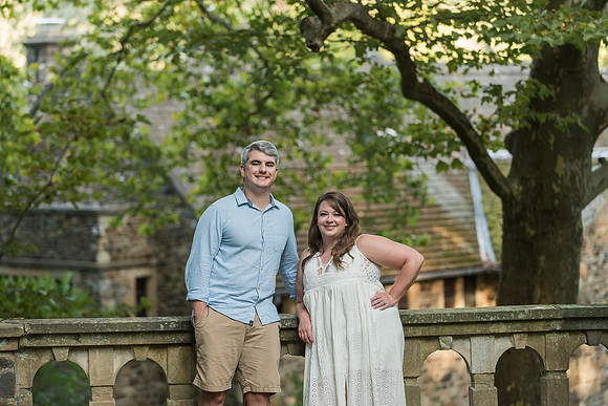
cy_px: 203
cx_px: 311
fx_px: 2106
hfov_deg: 16.4
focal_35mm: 125
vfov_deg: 11.0
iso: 800
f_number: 3.2
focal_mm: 120
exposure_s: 1/500
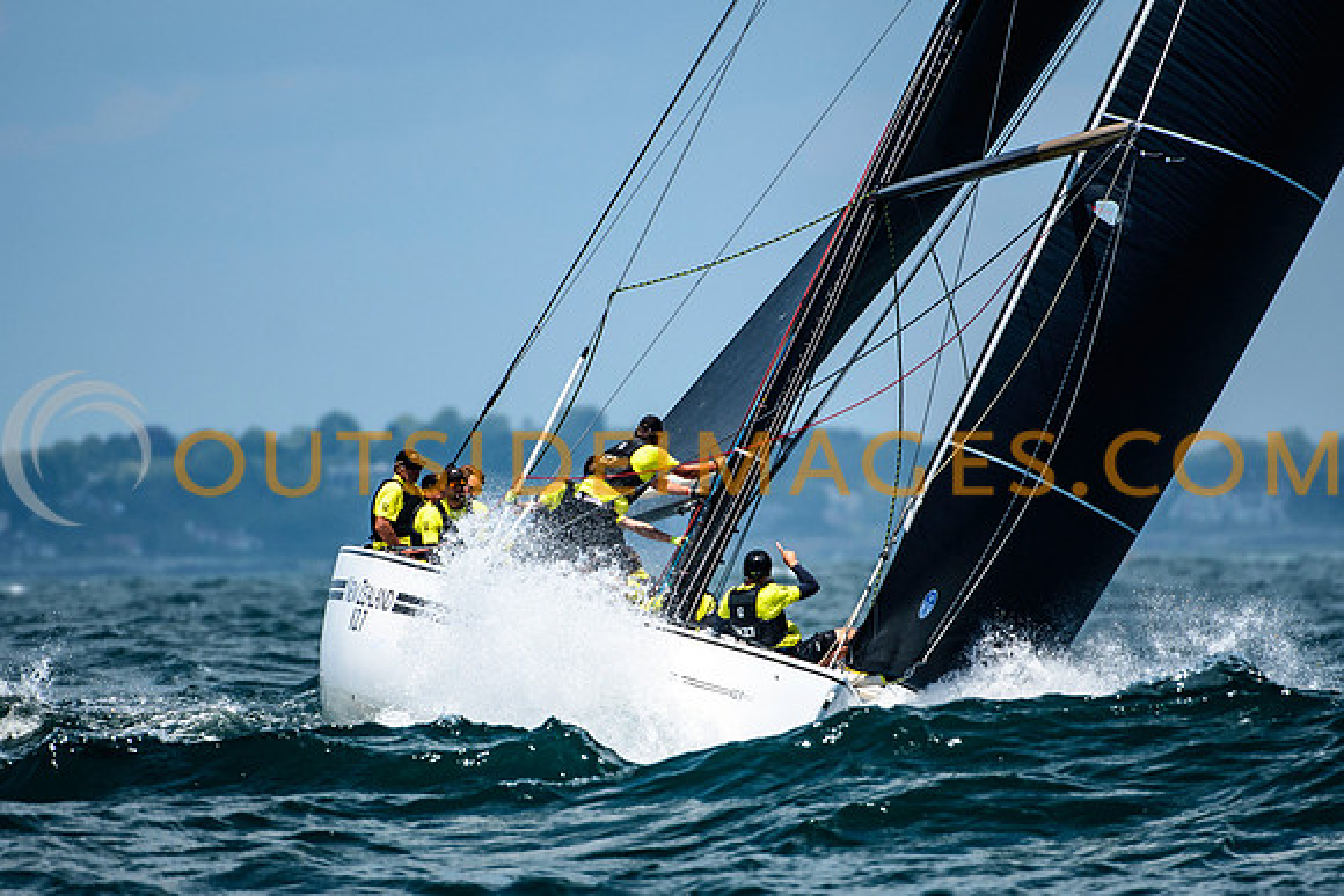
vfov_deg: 2.1
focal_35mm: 667
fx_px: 24909
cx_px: 672
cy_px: 485
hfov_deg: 3.1
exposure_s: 1/3200
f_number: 5
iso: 400
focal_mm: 400
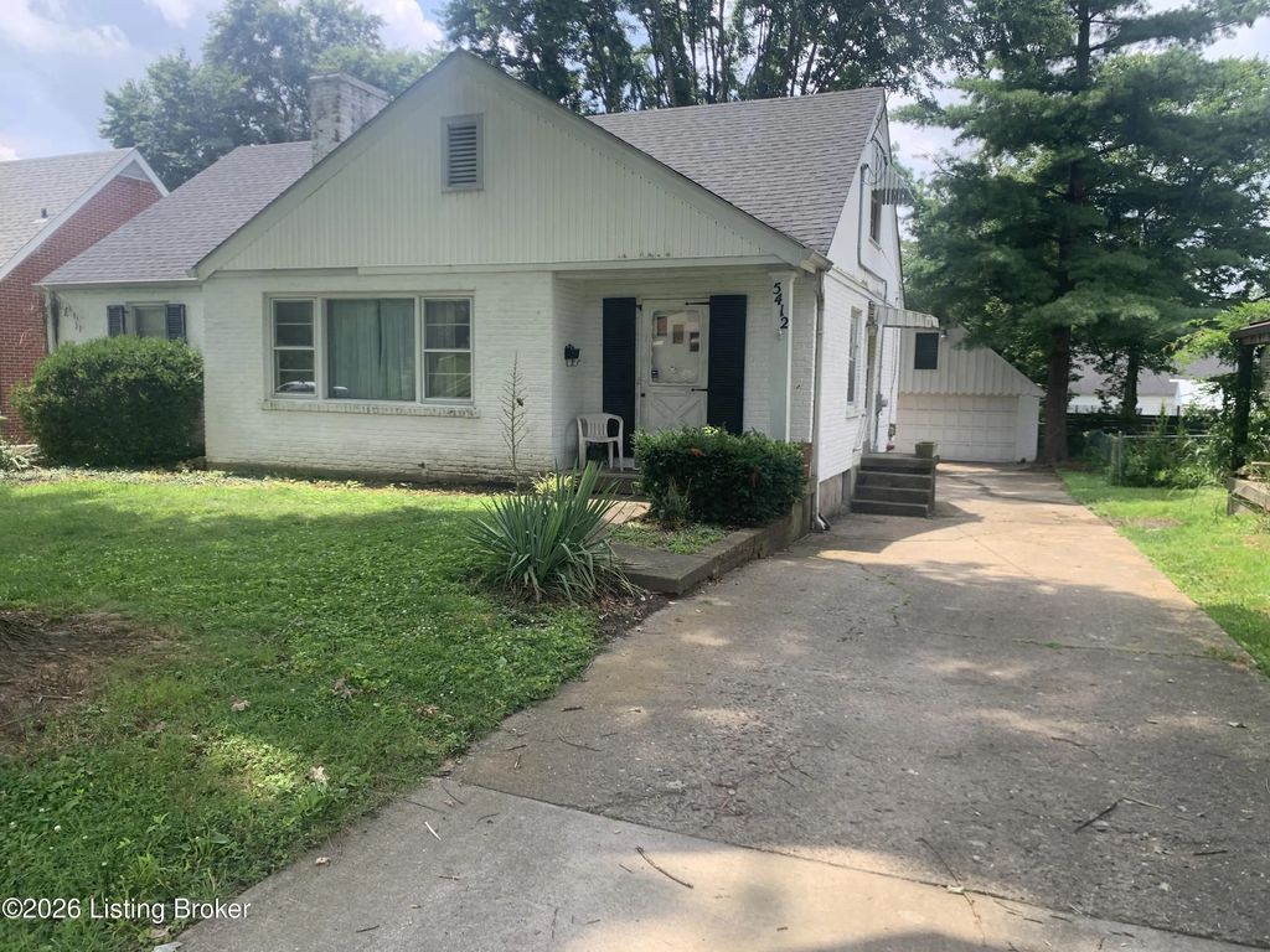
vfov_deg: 53.1
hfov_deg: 67.3
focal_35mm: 26
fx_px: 954
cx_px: 635
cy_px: 476
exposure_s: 1/558
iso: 25
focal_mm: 4.25
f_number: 1.8
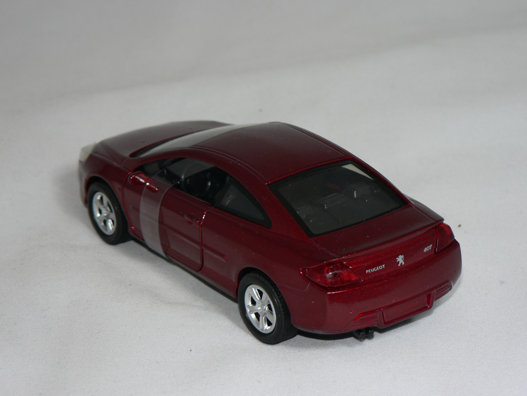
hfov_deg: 19.8
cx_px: 264
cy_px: 198
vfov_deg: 14.9
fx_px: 1507
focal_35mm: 99
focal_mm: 16.5
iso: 80
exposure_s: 1/60
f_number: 3.2
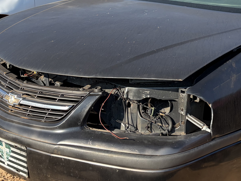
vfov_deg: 23.4
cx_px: 167
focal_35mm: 62
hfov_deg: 30.9
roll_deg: -2.9
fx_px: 432
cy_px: 43
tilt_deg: -8.2
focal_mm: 5.96
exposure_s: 1/1848
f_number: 1.6
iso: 50
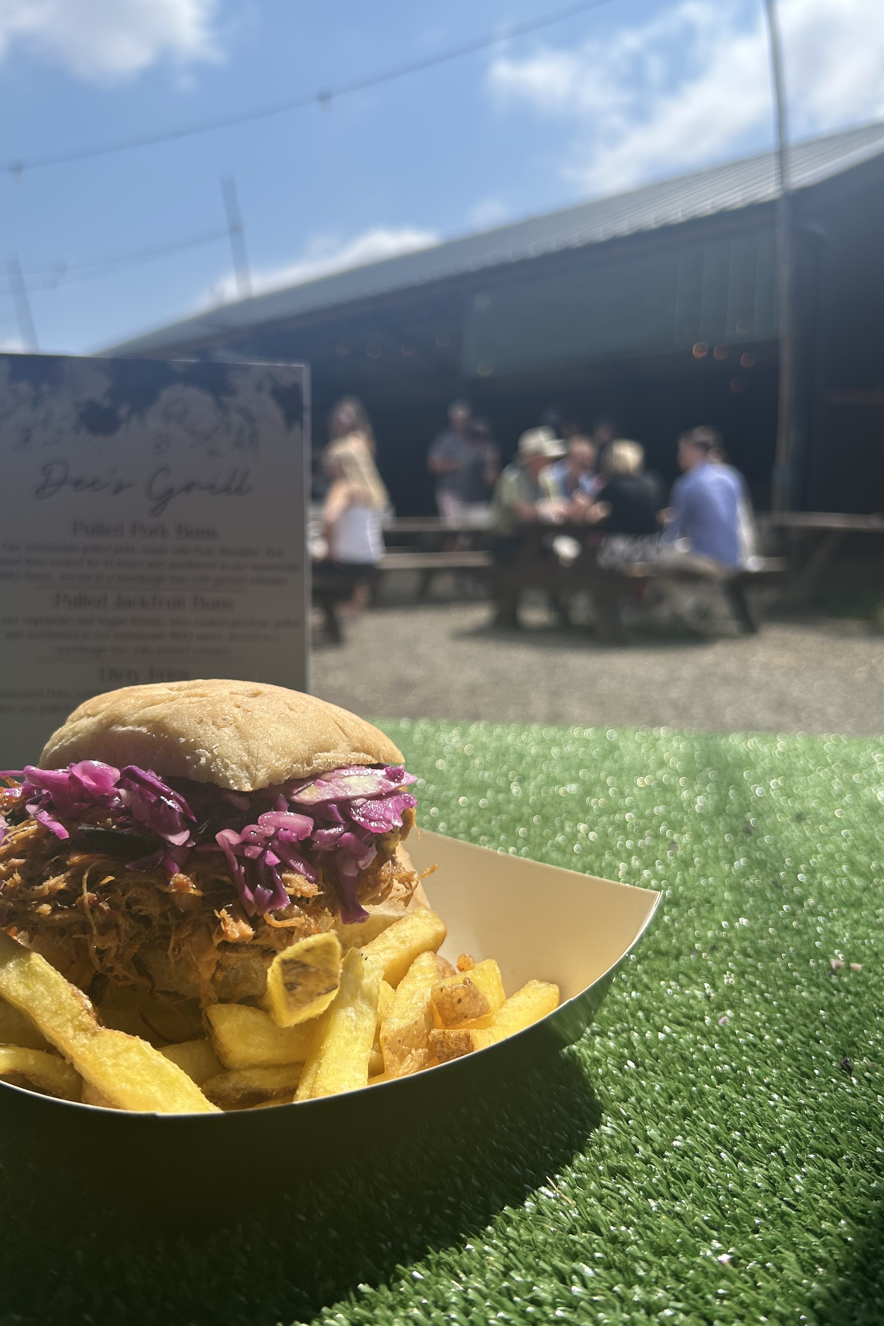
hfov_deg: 46.3
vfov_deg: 65.5
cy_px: 676
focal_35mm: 28
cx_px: 396
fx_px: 1031
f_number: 1.5
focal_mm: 5.7
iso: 50
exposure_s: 1/4630
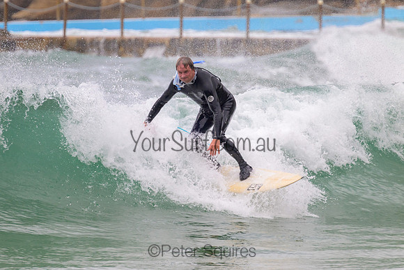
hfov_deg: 2.4
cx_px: 190
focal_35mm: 853
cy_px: 127
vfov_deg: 1.6
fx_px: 9576
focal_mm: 800
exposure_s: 1/1250
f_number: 11
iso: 1000
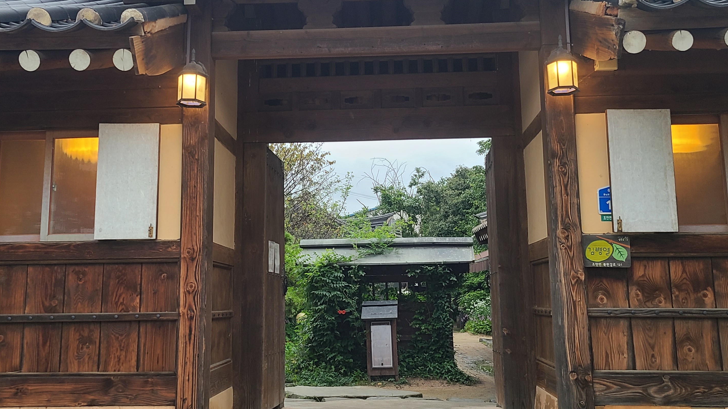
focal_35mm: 40
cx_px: 349
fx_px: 772
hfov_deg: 50.5
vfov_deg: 29.7
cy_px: 175
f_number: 1.8
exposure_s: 1/59
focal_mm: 5.4
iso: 50
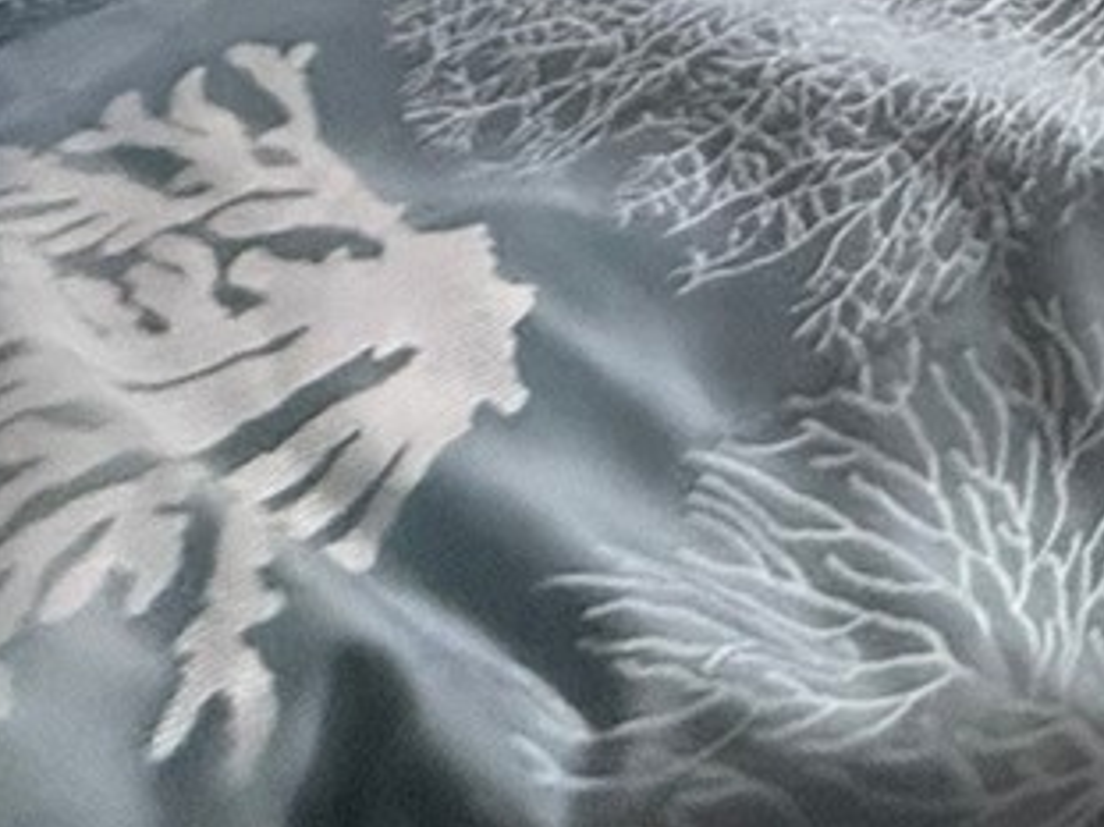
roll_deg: +1.5
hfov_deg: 19.1
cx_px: 2087
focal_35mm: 72
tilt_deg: -8.5
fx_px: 2295
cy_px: -1296
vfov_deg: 13.3
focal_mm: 2.22
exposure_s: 1/60
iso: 800
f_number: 2.2
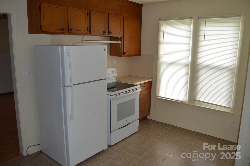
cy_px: 83
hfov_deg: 67.4
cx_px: 125
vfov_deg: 47.8
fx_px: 187
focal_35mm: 27
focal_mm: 18
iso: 280
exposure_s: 1/125
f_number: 4
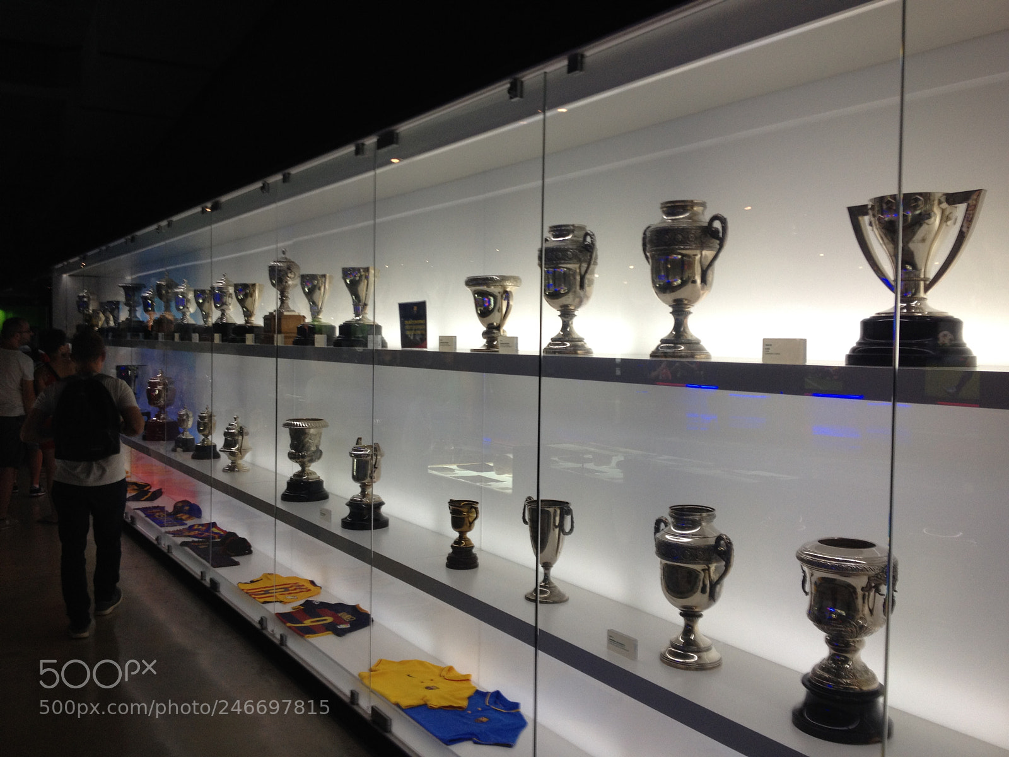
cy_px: 378
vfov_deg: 40.7
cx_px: 504
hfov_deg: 52.6
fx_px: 1020
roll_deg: -1.6
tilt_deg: -5.8
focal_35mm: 35
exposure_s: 1/24
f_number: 2.4
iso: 50
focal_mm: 4.28
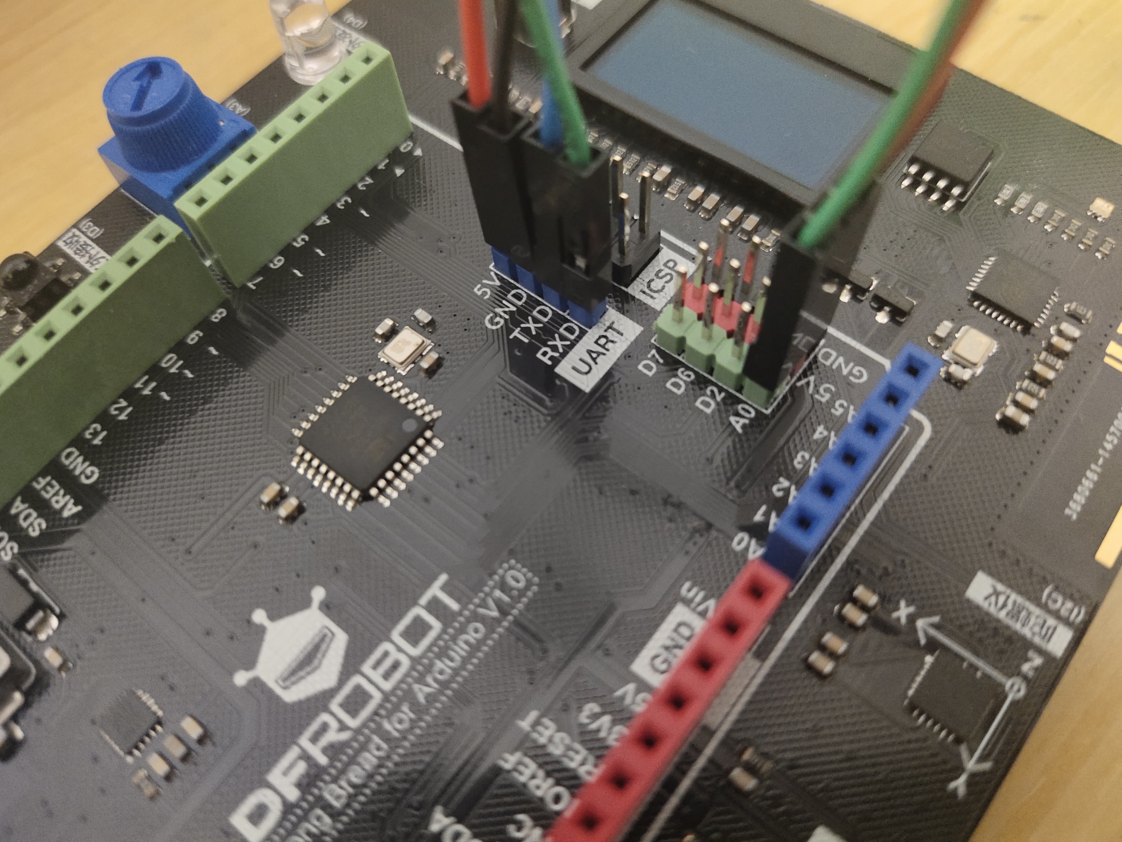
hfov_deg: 69.4
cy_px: 421
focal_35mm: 25
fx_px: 810
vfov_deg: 54.9
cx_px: 561
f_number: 1.8
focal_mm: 4.71
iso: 460
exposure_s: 1/33
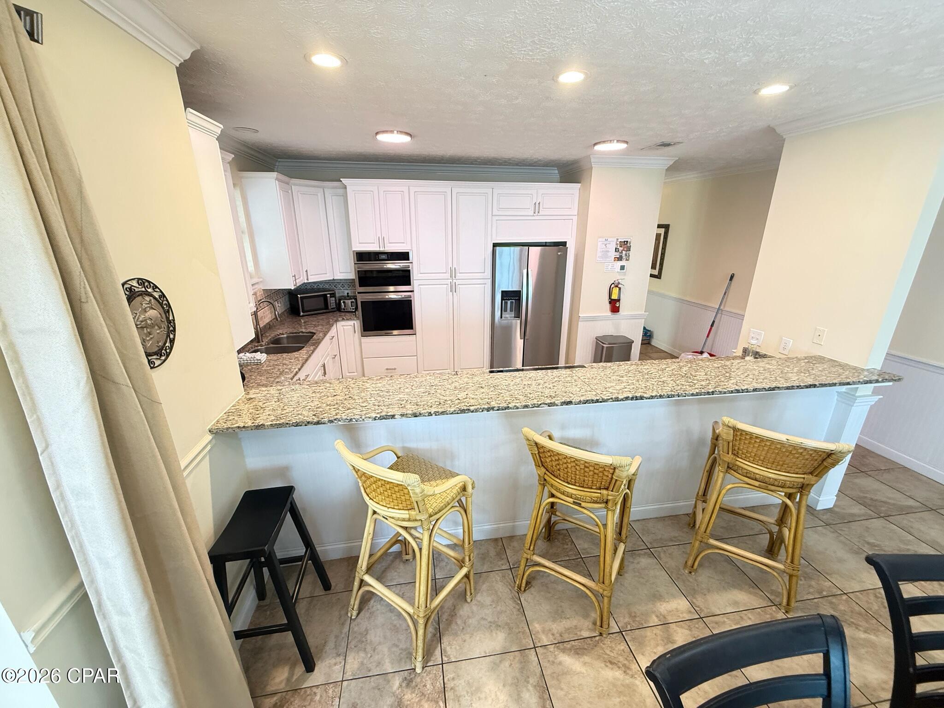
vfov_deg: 85.7
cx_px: 472
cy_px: 354
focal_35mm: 14
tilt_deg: -18.4
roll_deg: -0.6
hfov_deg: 102.1
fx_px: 382
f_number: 2.2
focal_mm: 2.22
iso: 320
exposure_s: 1/60
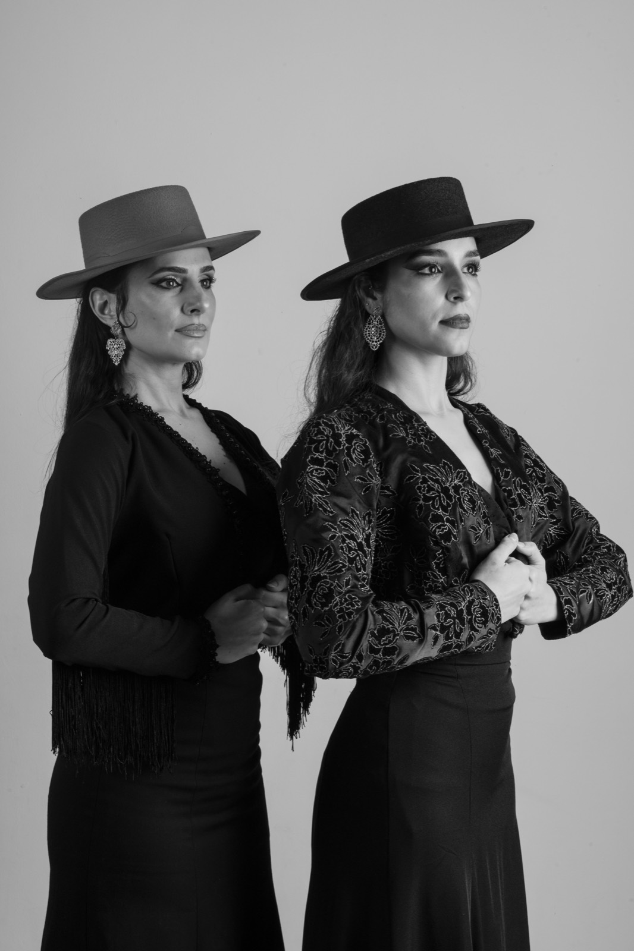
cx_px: 317
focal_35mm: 65
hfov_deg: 20.9
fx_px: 1718
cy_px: 476
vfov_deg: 31.0
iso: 200
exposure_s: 1/125
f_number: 22
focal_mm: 65
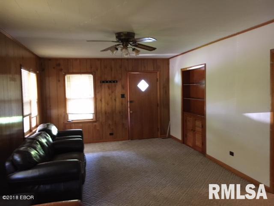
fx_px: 230
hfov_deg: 61.7
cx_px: 137
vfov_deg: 48.2
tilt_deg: -2.7
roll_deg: +1.0
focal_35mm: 29
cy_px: 103
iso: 200
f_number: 2.2
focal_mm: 4.15
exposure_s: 1/17
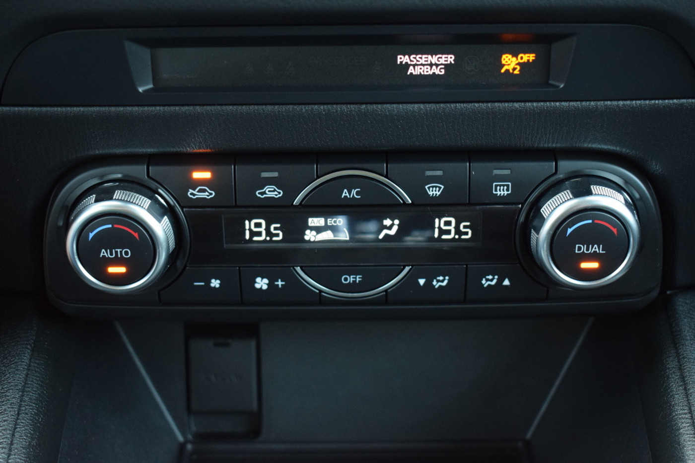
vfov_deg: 25.1
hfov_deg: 36.9
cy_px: 232
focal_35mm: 54
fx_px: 1042
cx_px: 348
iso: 2800
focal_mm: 36
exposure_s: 1/60
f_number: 4.8
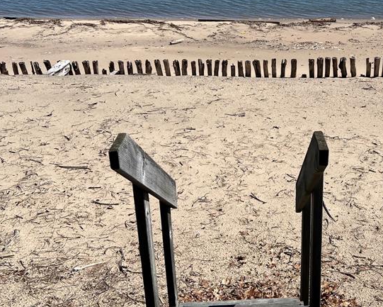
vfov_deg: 31.2
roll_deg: +0.6
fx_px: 544
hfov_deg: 38.0
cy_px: 106
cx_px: 280
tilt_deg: -19.8
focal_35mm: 48
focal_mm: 5.7
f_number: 1.5
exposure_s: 1/6993
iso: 50
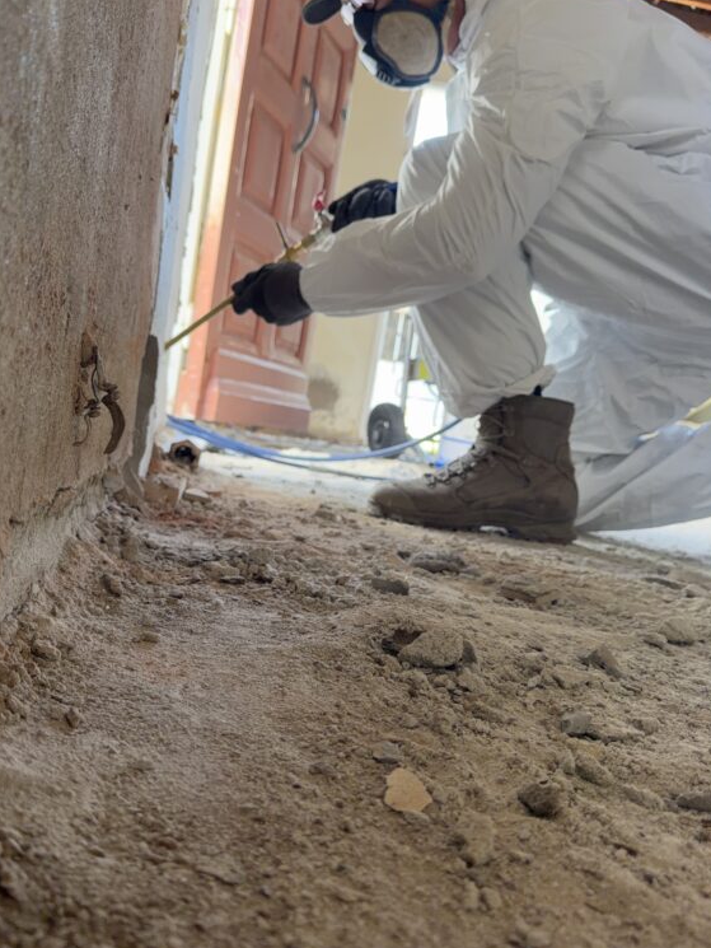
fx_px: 903
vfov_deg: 55.3
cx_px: 281
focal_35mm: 33
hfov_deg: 42.7
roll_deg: -8.8
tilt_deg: -4.0
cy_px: 477
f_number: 1.78
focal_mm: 6.76
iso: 200
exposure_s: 1/65
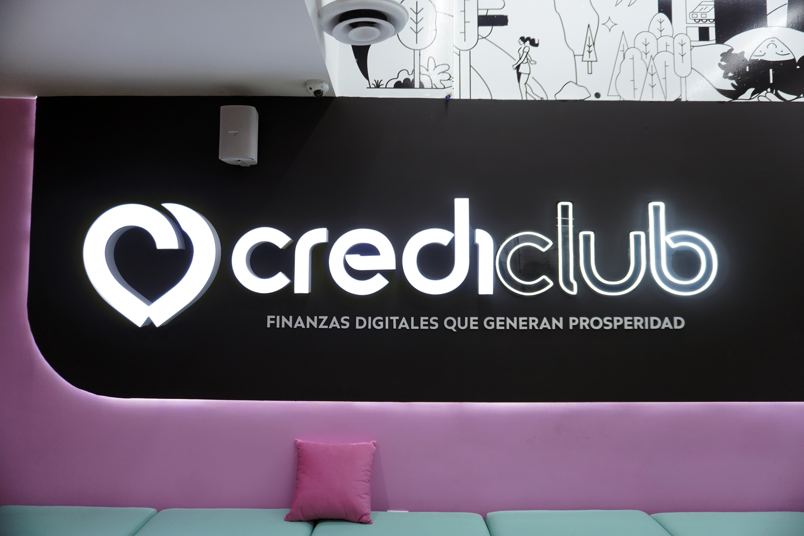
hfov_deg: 73.7
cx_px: 402
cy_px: 268
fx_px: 536
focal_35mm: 24
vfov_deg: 53.1
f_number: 3.5
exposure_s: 1/100
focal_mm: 16
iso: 500
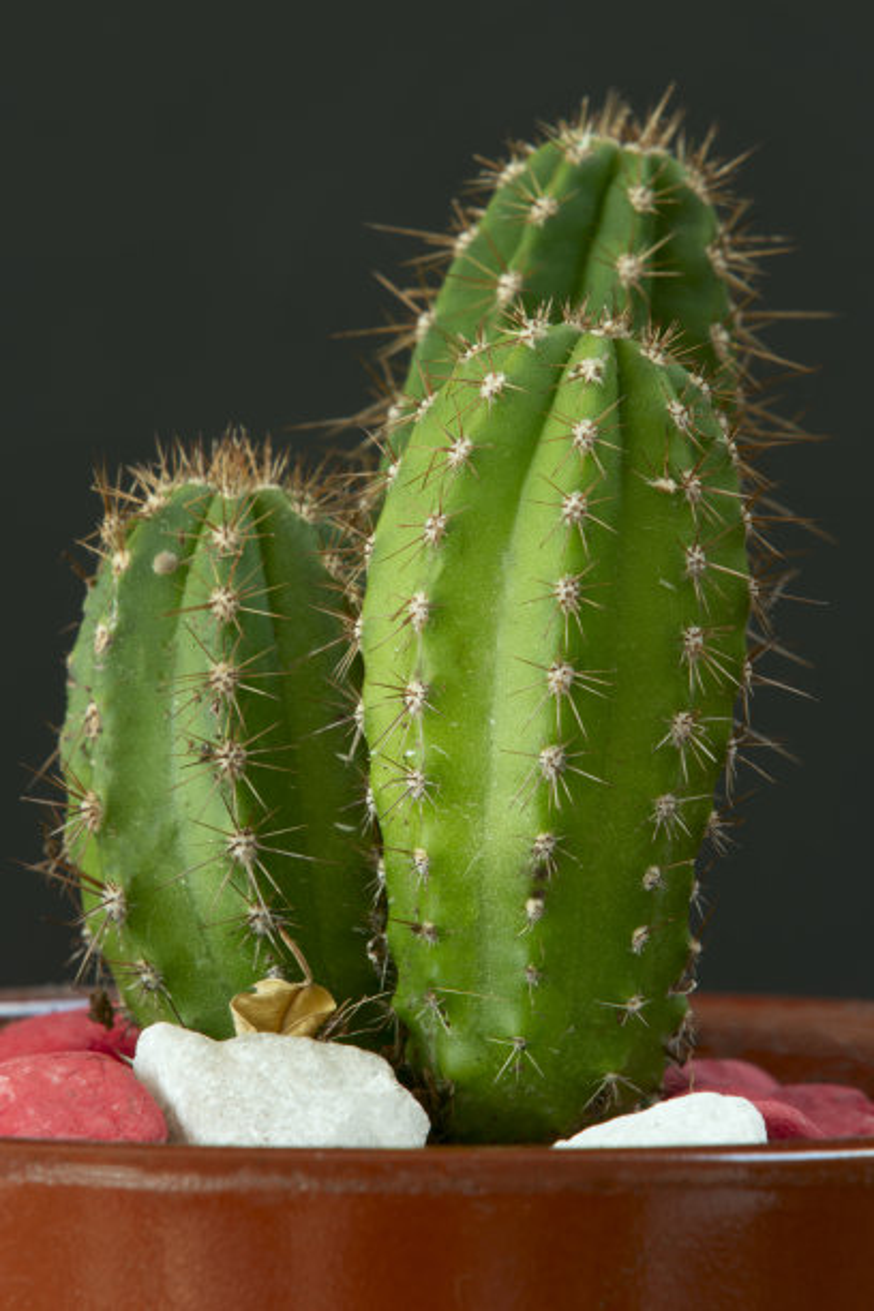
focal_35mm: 400
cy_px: 656
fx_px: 14566
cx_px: 437
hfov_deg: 3.4
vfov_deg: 5.2
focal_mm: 400
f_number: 22
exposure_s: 4
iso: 100
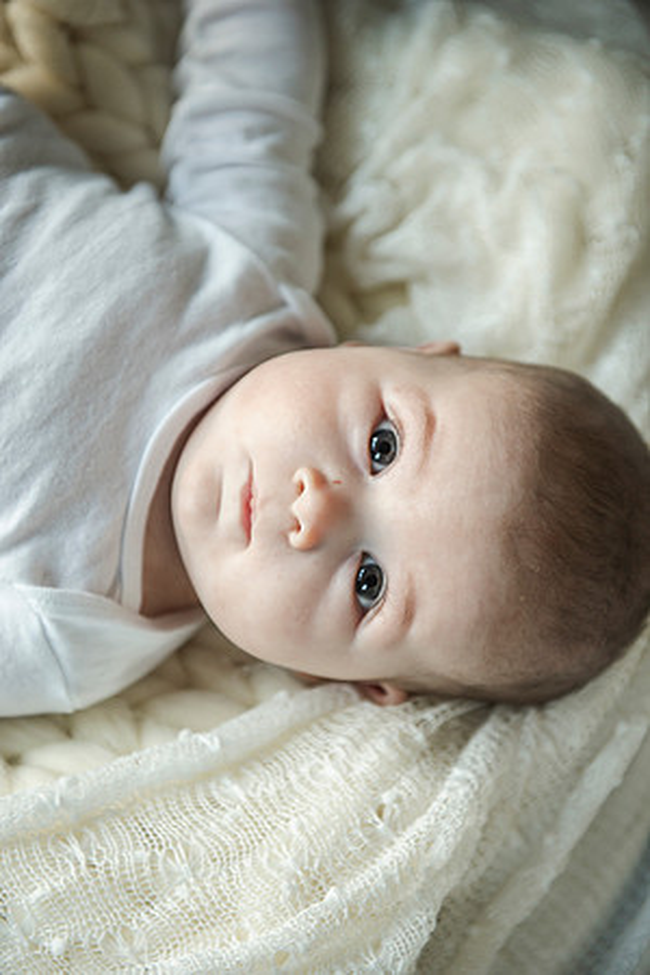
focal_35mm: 70
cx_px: 325
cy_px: 488
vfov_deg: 28.8
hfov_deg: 19.5
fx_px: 1896
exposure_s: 1/250
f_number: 3.5
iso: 800
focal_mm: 70
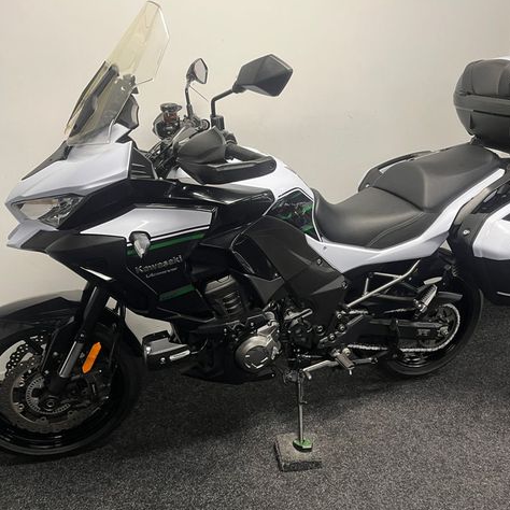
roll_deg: -1.0
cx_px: 275
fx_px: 517
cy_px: 256
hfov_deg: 52.5
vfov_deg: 52.5
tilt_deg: -20.1
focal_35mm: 31
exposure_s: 1/50
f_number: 1.6
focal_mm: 5.1
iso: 125
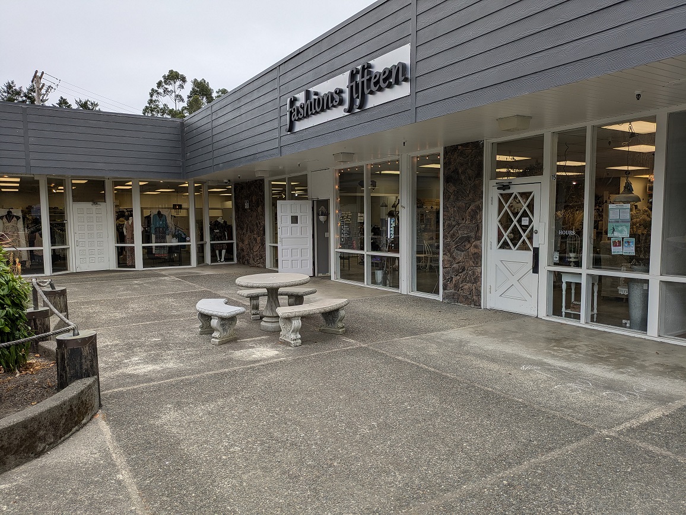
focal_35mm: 25
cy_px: 258
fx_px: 496
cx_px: 343
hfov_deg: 69.4
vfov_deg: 54.9
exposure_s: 1/431
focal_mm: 5.43
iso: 49
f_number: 1.89
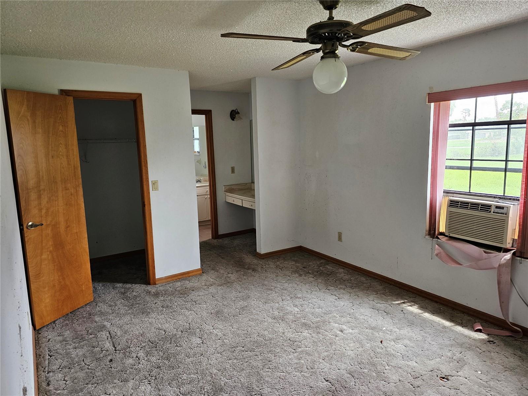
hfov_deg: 73.9
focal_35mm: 23
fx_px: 351
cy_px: 198
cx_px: 264
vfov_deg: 58.9
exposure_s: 1/120
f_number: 1.7
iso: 200
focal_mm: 6.3
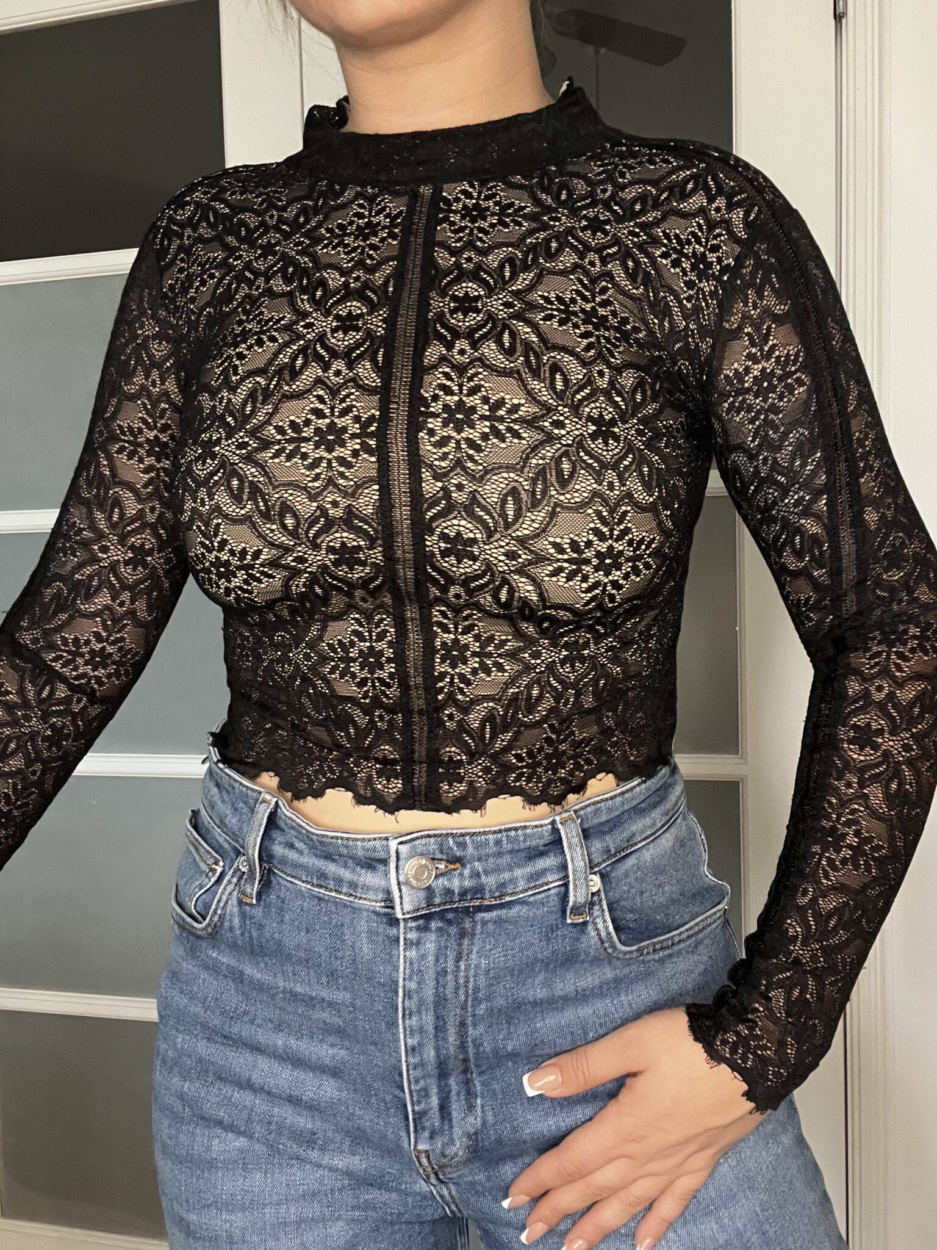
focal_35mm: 30
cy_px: 625
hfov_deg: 46.8
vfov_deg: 60.0
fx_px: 1083
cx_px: 468
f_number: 2.2
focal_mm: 2.71
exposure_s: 1/30
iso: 400
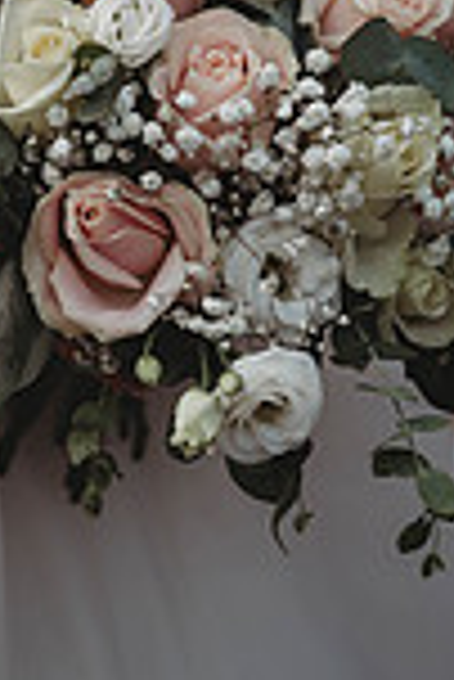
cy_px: -63
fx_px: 2189
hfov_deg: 11.7
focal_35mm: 116
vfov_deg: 17.1
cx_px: 29
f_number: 2.8
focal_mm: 39
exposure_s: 1/1250
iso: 100
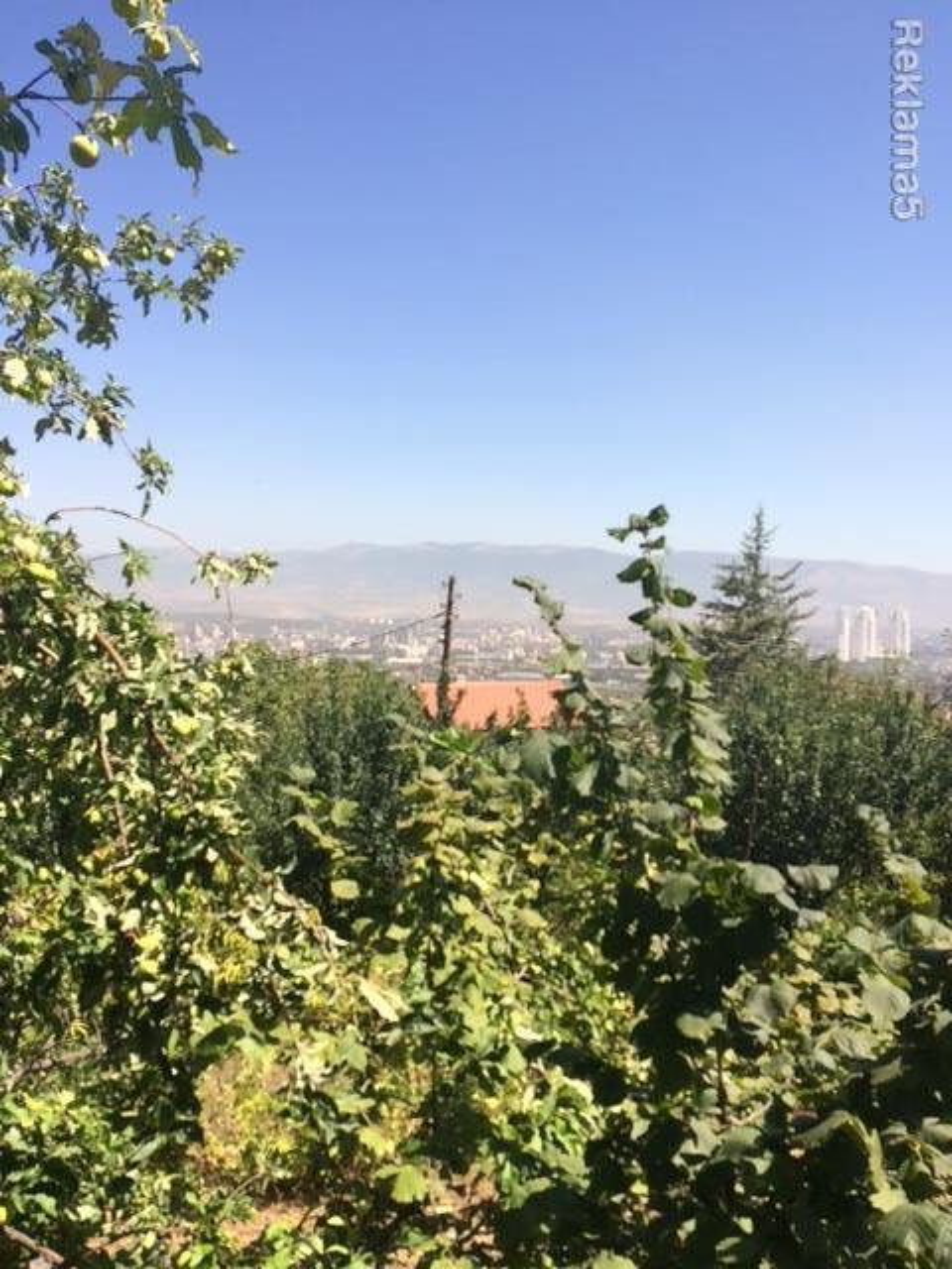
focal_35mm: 29
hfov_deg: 48.2
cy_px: 634
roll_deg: +2.1
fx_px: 1063
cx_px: 476
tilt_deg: -3.2
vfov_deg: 61.7
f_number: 2.2
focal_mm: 4.15
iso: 32
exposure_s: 1/1541
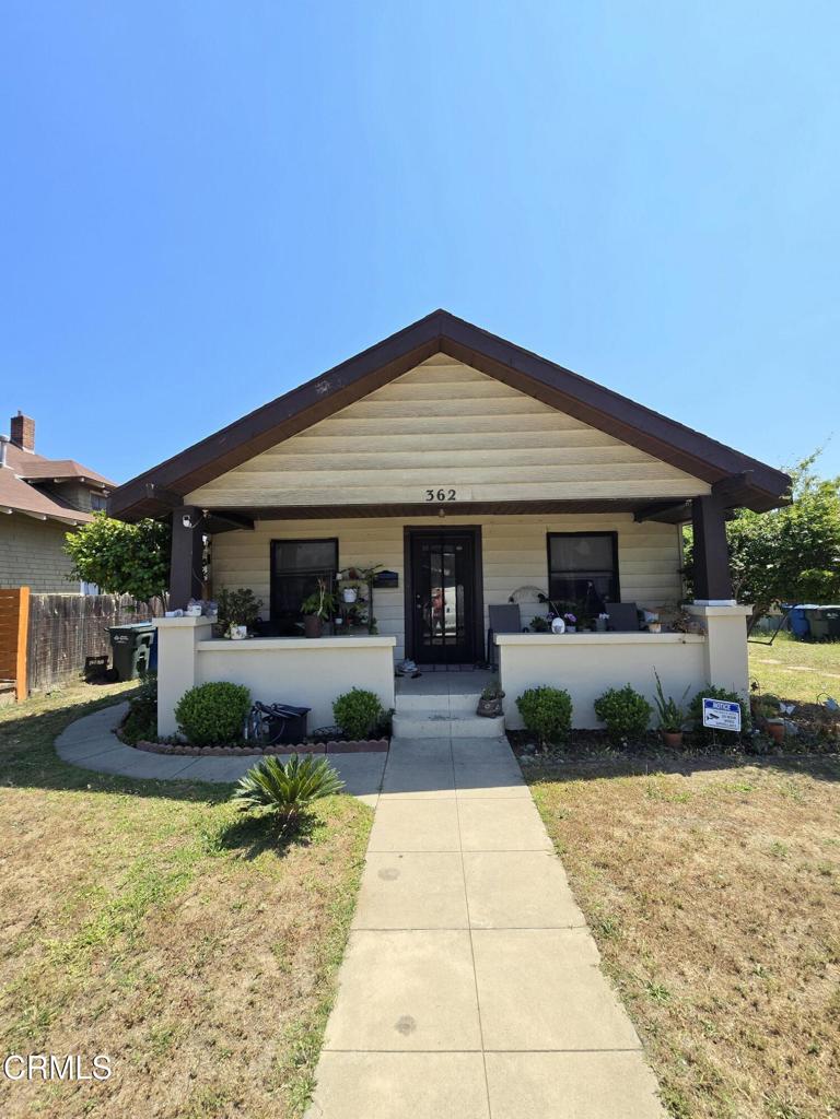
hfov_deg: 89.9
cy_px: 560
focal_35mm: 13
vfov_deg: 106.2
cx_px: 420
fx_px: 421
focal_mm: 2.2
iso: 50
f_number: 2.2
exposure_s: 1/1505
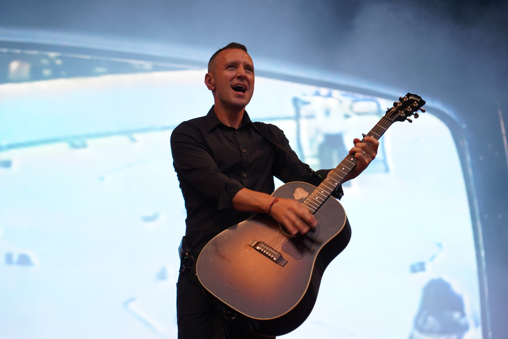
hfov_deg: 19.5
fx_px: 1482
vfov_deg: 13.0
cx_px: 254
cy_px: 170
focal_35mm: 105
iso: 500
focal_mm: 105
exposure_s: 1/125
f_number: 4
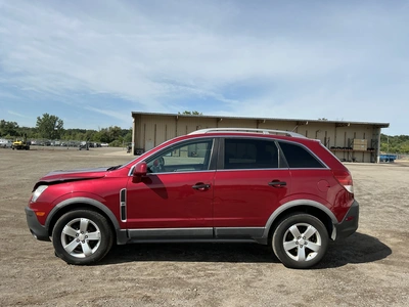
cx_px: 204
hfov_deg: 63.4
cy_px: 154
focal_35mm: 28
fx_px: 331
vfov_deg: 49.7
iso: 25
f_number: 1.8
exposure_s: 1/2141
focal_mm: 3
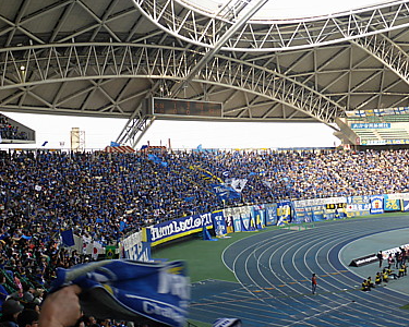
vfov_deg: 30.3
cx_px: 216
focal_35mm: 50
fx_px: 605
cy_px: 167
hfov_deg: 37.3
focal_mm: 6.9
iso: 100
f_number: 3.9
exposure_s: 1/250
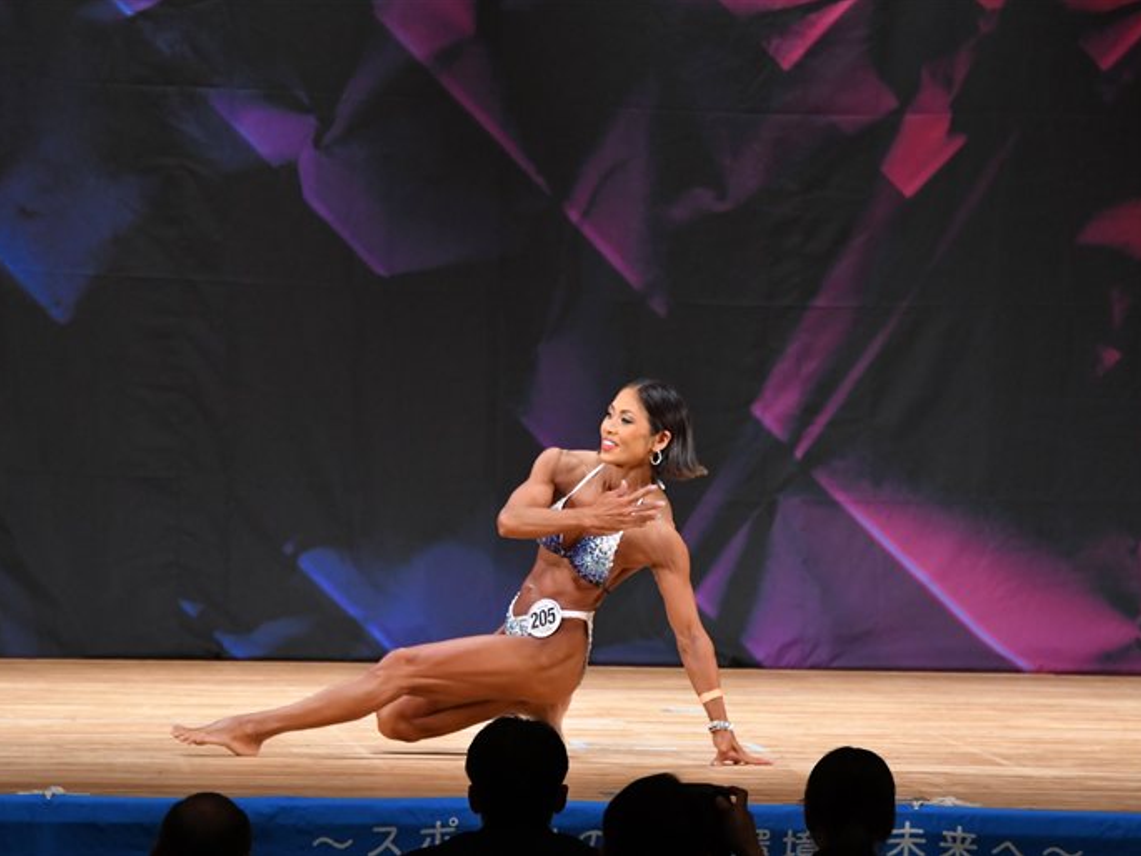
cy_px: 428
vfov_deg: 5.7
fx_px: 8604
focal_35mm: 261
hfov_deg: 7.6
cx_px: 575
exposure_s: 1/400
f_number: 5.6
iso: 3600
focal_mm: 160
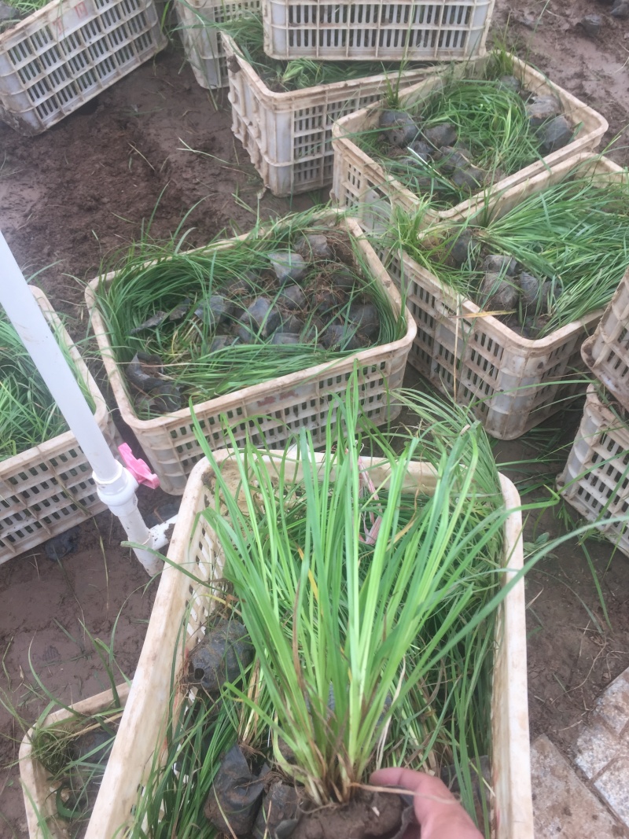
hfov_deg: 48.2
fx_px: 703
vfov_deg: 61.7
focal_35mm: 29
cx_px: 314
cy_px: 420
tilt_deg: -60.0
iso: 32
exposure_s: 1/100
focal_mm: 4.15
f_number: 2.2
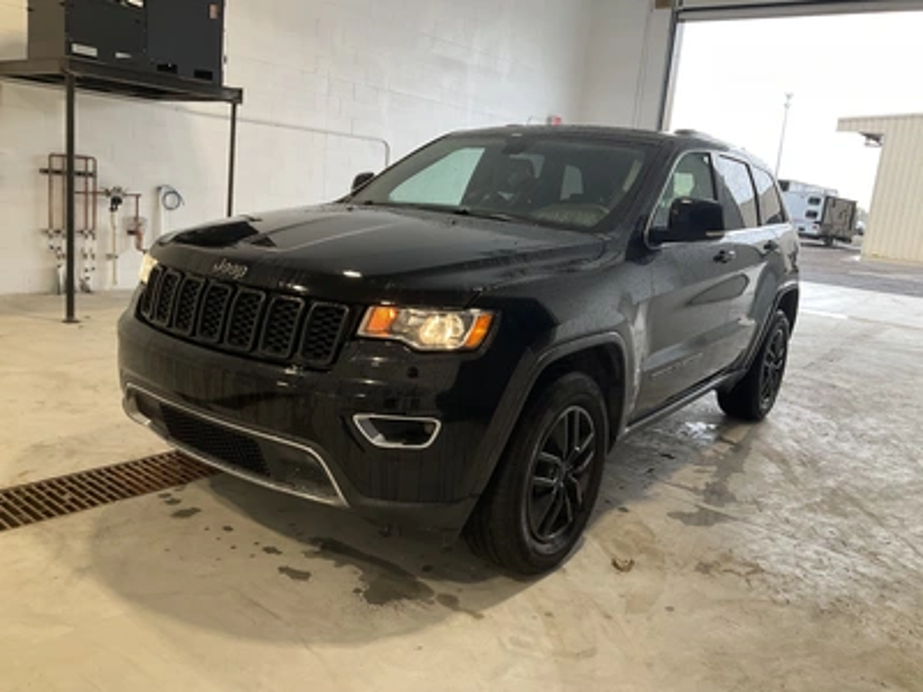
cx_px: 462
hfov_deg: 61.7
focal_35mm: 29
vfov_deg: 48.2
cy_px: 346
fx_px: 773
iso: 64
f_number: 1.8
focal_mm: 3
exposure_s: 1/105
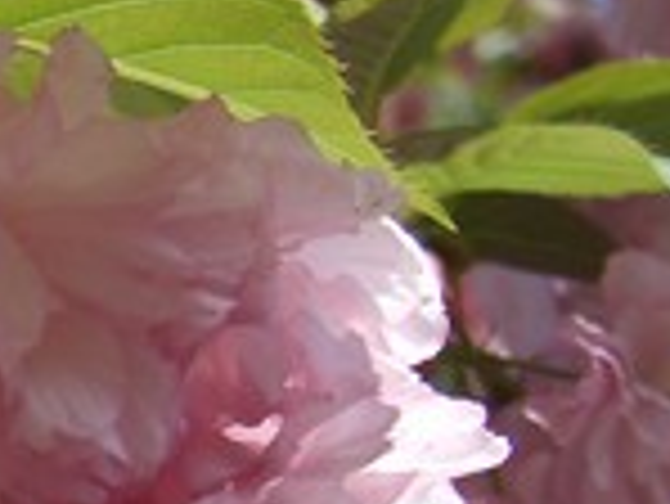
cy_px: 531
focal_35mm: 118
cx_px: -324
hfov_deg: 15.4
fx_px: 2286
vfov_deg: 12.4
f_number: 2.8
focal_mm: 8
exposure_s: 1/640
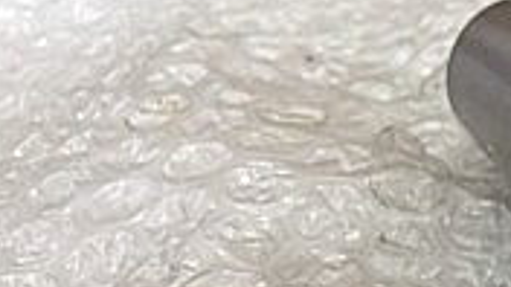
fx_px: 1504
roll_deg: +2.6
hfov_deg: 16.7
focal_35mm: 111
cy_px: 348
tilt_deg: -41.2
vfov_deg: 10.7
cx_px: 859
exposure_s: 1/40
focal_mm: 3.99
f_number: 1.8
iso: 20
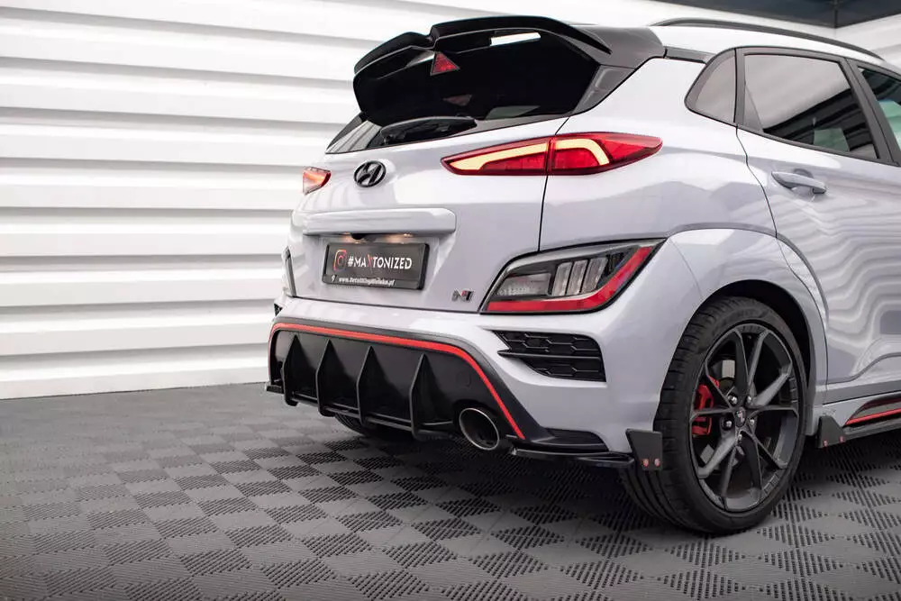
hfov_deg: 49.9
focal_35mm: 39
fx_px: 966
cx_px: 408
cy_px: 325
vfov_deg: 34.5
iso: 1000
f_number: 2.8
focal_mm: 35
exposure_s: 1/100
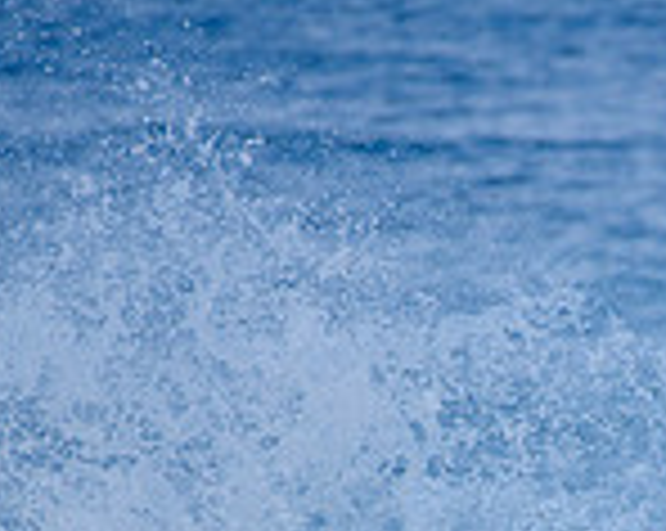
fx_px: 36201
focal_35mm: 1839
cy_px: 790
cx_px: 810
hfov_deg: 1.1
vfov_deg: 0.8
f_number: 5.6
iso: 220
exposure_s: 1/2000
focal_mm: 500
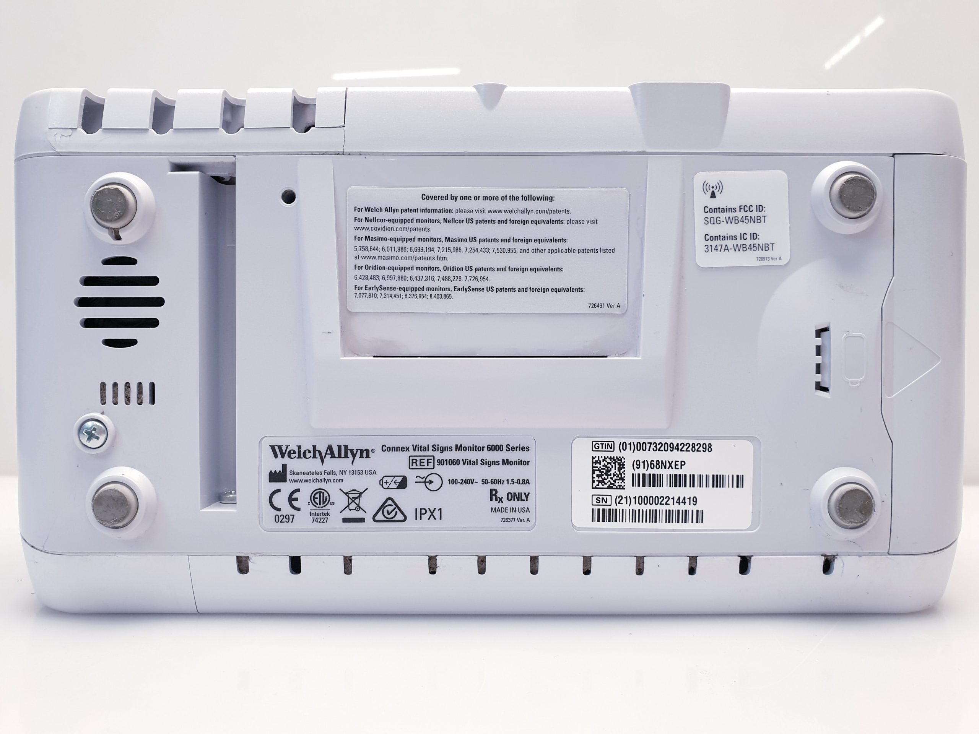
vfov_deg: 53.1
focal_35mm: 26
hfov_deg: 67.3
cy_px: 367
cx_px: 490
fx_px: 735
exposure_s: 1/50
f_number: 2.4
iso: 80
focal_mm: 4.3
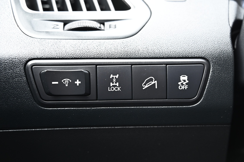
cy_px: 81
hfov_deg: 39.6
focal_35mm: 50
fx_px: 339
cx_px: 122
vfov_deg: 26.9
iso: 1250
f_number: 4
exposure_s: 1/125
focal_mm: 50
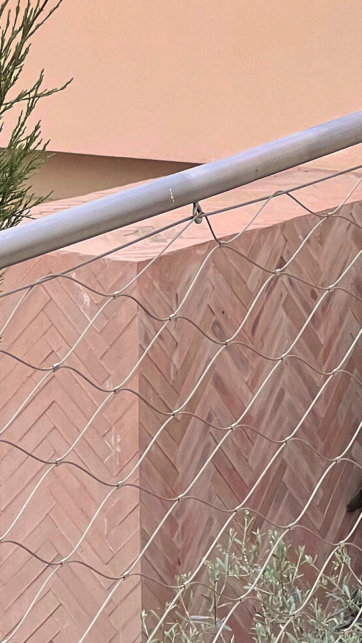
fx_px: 3210
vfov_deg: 11.4
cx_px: 78
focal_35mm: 188
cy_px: 175
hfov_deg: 6.4
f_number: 2.8
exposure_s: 1/99
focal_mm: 9
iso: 125
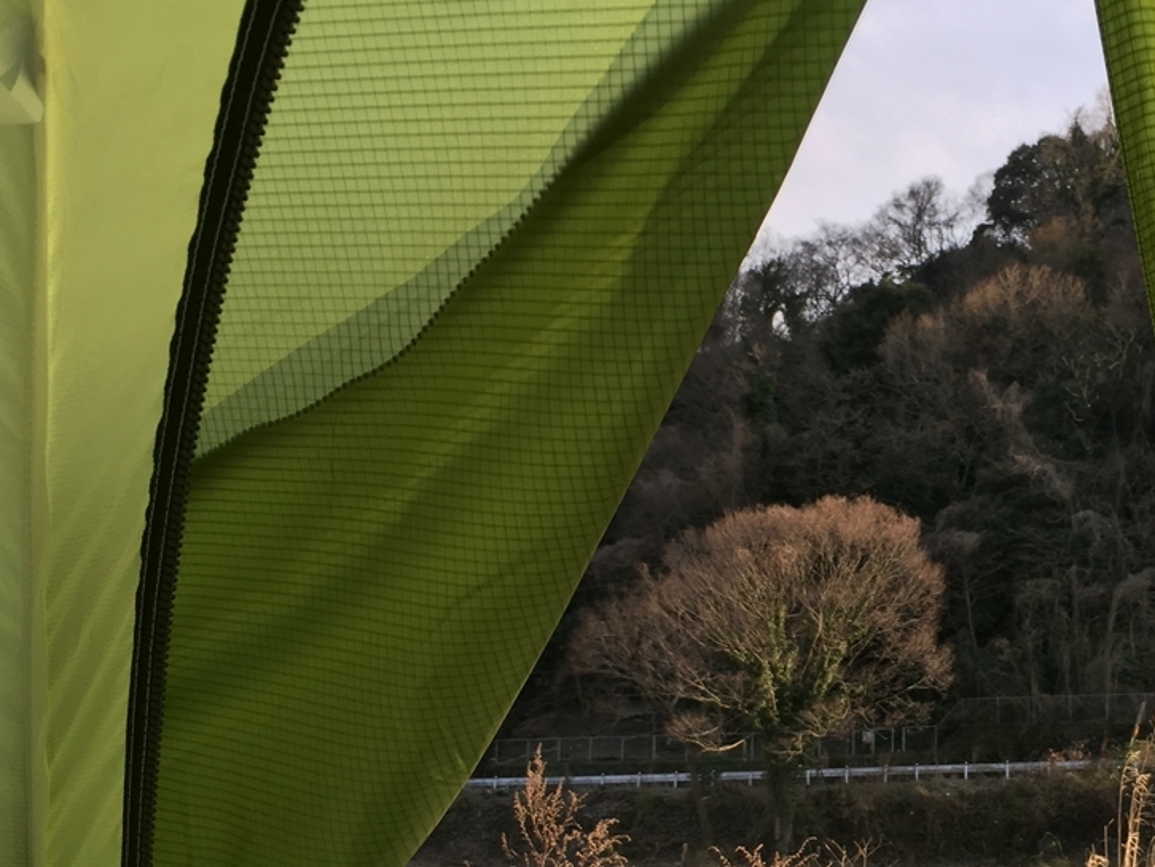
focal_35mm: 48
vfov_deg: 30.1
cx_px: 926
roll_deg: +0.6
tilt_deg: +7.7
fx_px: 1602
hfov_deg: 38.2
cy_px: 564
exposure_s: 1/420
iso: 25
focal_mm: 4.15
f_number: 2.2
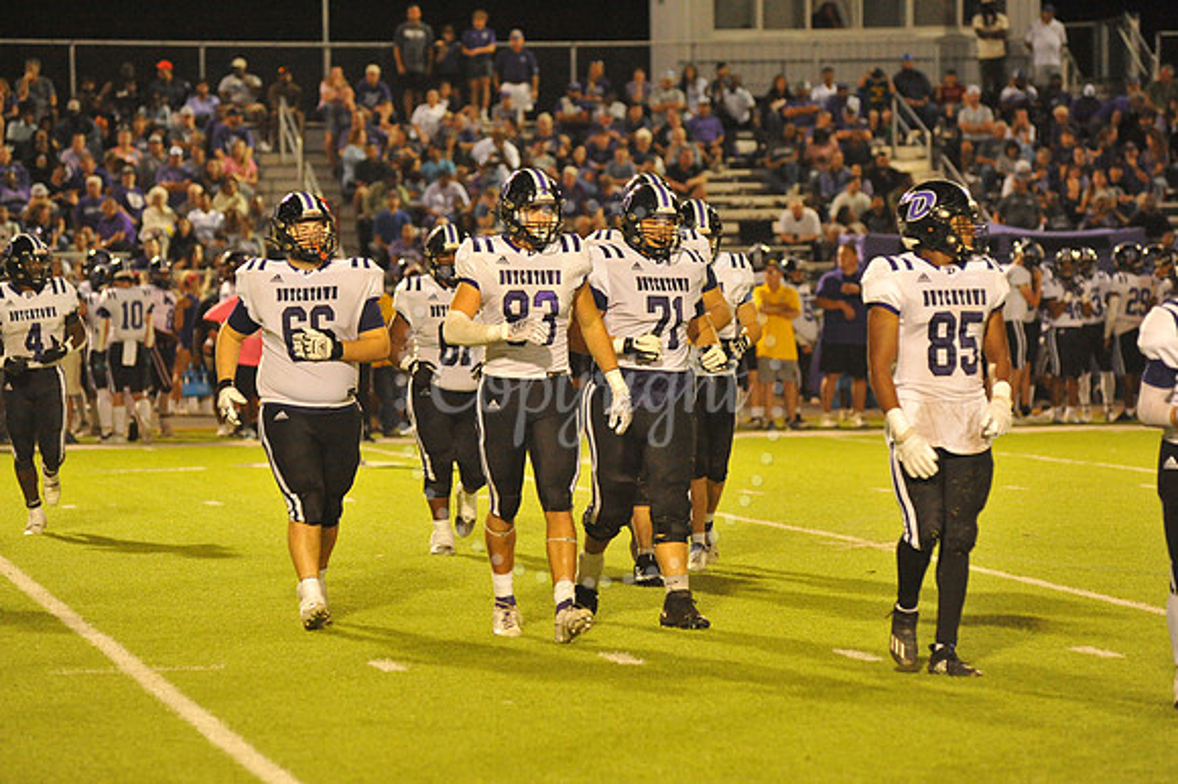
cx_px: 589
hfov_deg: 12.1
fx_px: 5559
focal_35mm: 170
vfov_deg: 8.1
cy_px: 392
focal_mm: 170
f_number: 5
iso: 6400
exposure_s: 1/200
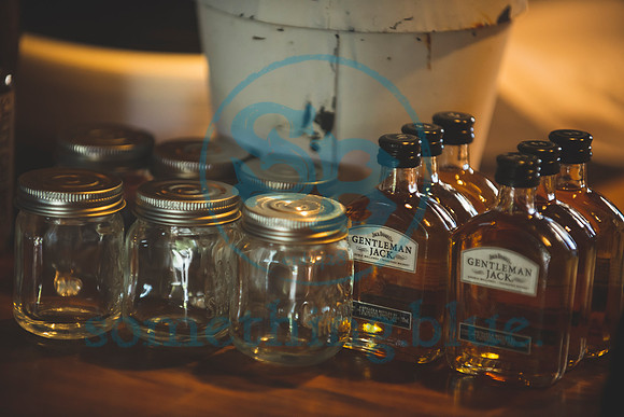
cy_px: 208
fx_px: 2687
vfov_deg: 8.9
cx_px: 312
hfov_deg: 13.2
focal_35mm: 155
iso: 2500
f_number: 2.8
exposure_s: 1/200
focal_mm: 155
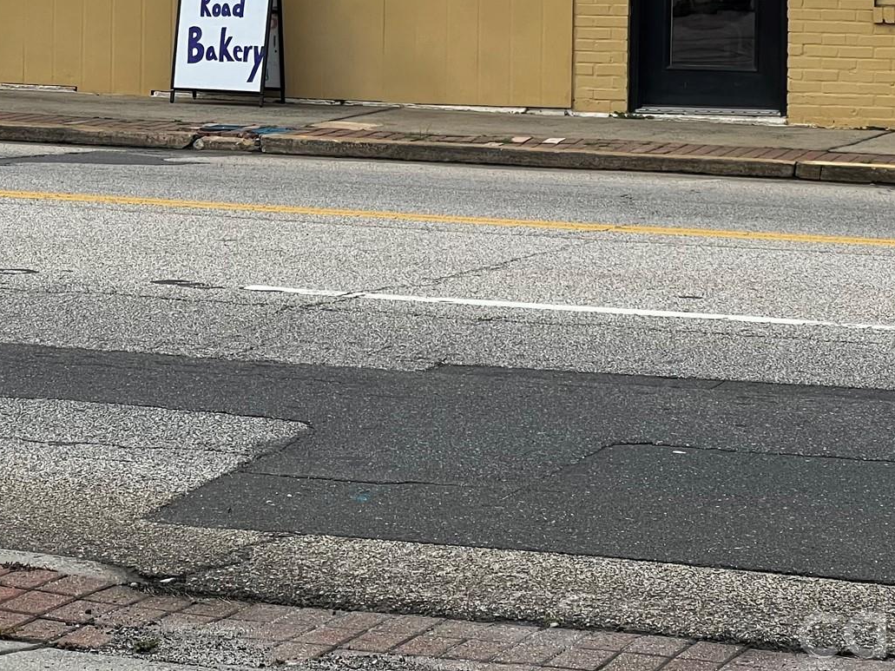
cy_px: 34
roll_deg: -1.4
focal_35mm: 153
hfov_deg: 12.9
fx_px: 3955
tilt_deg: -2.1
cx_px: 432
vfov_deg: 9.6
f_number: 2.8
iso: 32
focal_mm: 9
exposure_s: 1/426
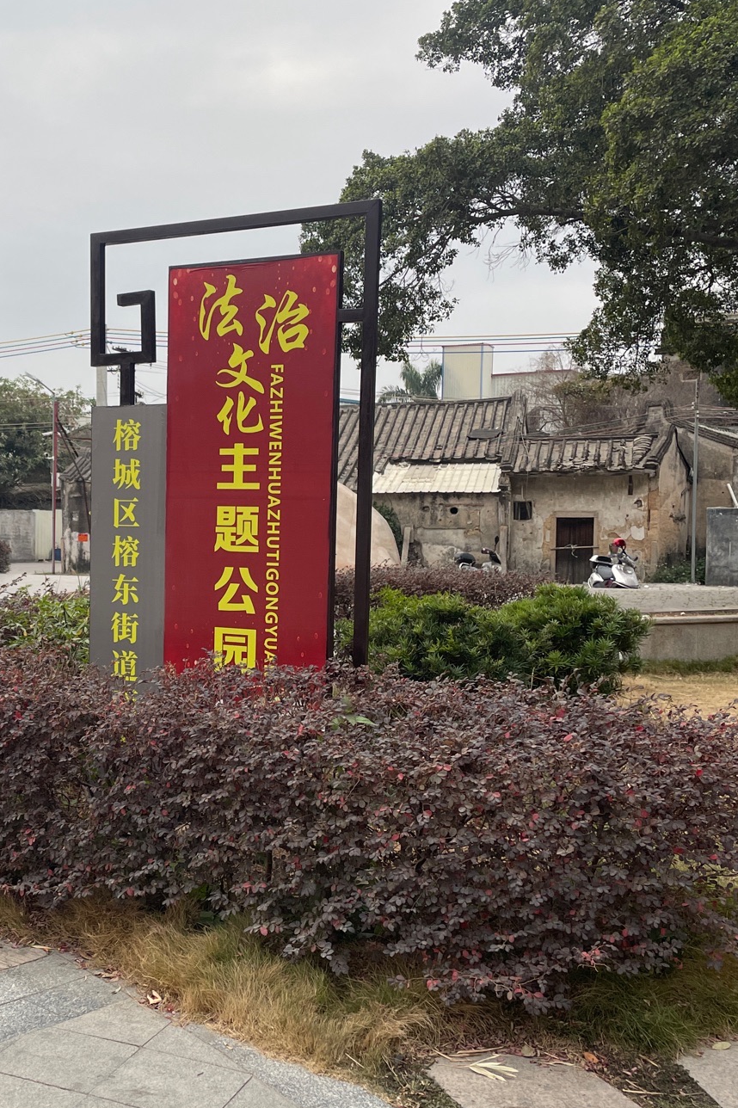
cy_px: 605
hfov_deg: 30.8
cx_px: 108
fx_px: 1292
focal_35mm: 42
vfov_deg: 46.4
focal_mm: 4.2
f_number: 1.6
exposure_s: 1/183
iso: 40
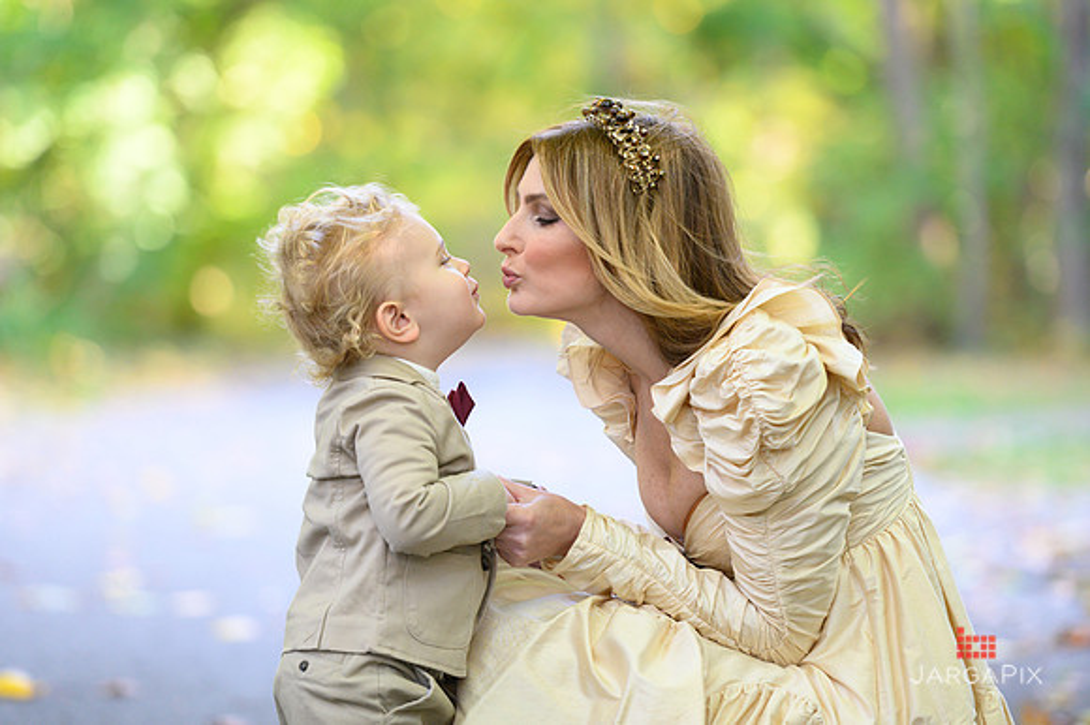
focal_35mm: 170
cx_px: 545
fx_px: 5144
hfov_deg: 12.1
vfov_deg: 8.1
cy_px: 362
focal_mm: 170
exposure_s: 1/200
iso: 1600
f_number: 3.2
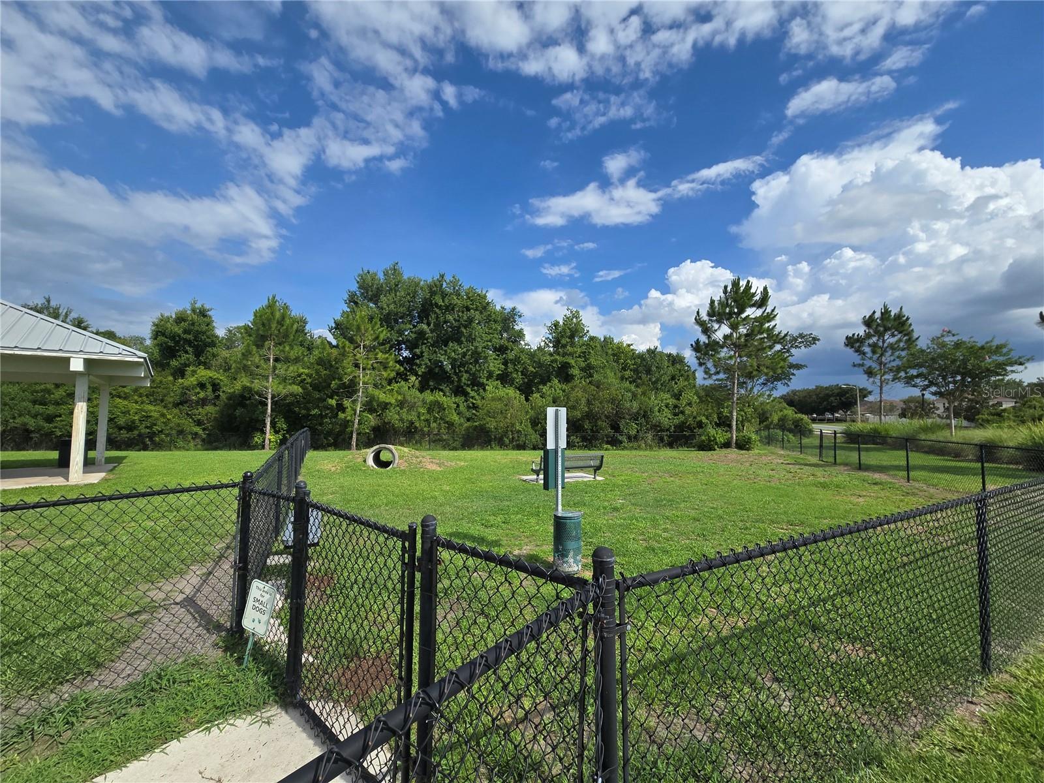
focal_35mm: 13
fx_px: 392
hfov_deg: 106.2
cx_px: 522
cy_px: 392
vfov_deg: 89.9
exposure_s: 1/3203
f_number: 2.2
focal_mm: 2.2
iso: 50
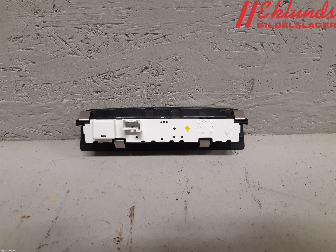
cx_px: 168
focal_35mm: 26
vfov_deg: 53.1
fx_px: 252
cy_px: 126
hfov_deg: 67.3
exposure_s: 1/50
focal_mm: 3.93
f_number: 1.7
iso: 125
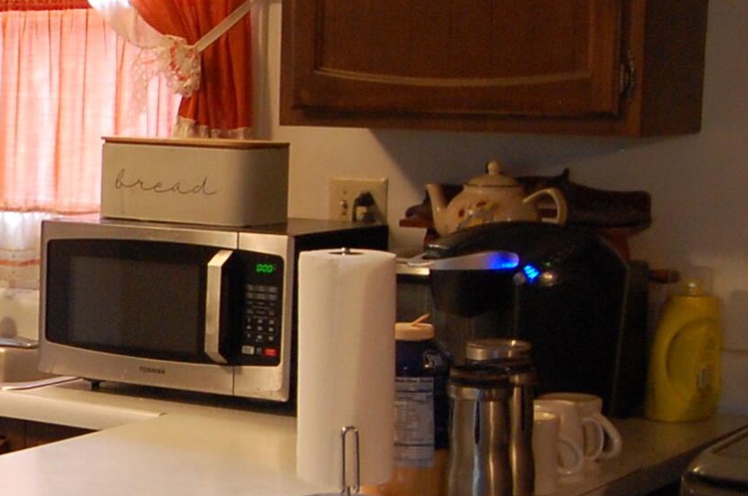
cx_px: -201
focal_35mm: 98
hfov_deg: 19.4
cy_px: 333
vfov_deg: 13.9
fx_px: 2033
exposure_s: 1/10
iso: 800
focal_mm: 18
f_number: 6.3
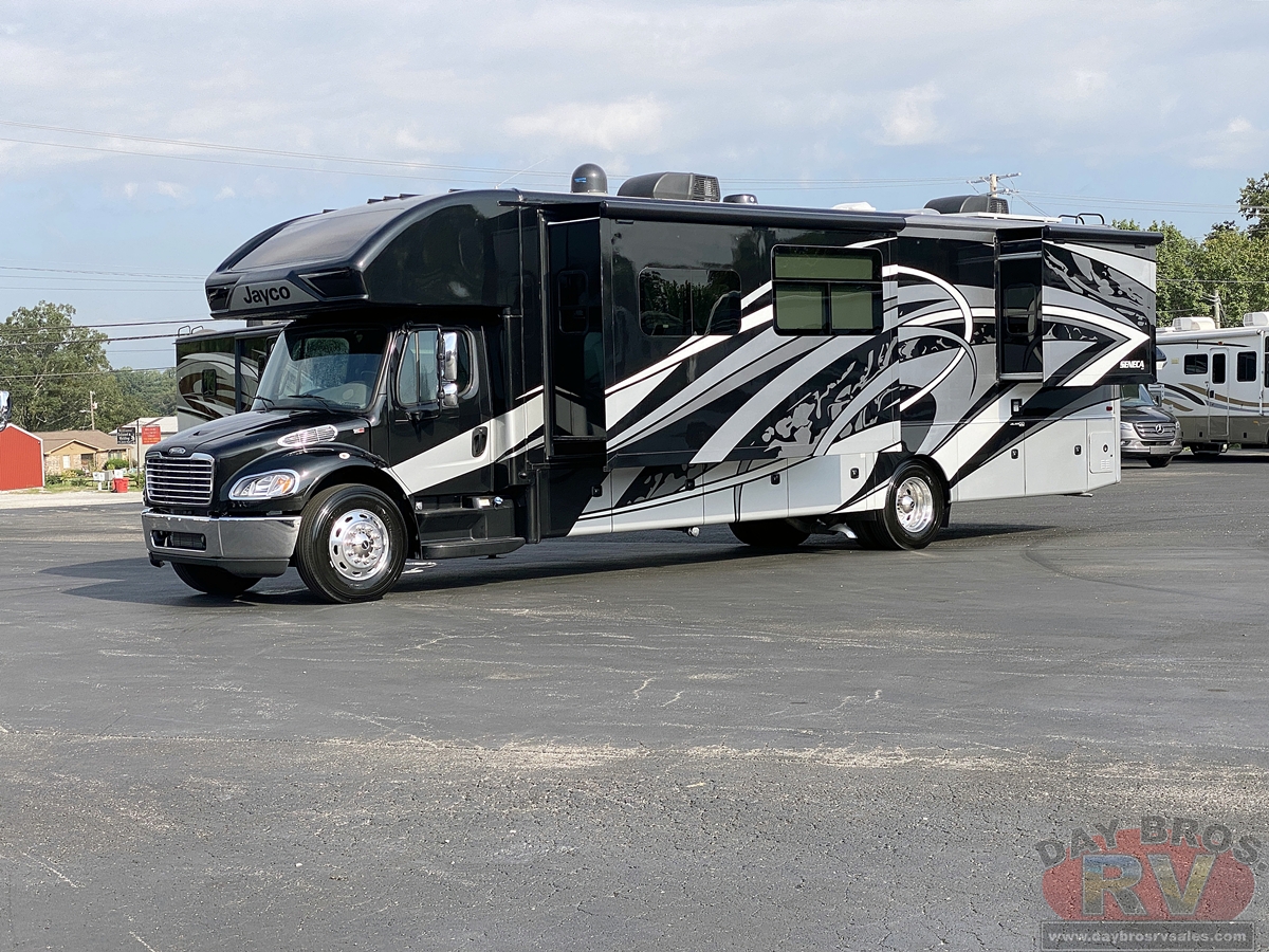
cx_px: 634
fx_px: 1906
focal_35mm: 52
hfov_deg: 36.8
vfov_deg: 28.0
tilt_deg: -2.1
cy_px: 476
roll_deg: +2.0
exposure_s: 1/1199
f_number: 2
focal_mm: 6
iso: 20
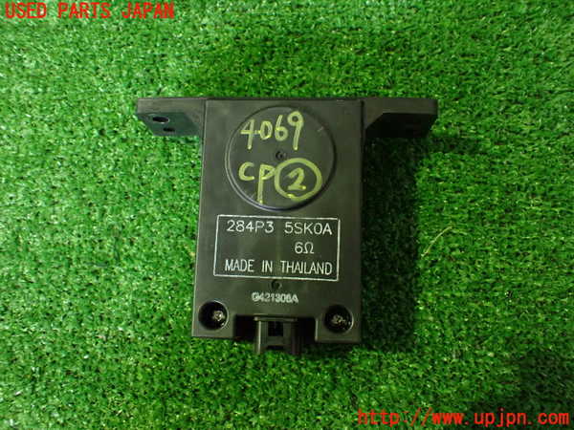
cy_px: 215
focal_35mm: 30
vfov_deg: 46.8
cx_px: 287
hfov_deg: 60.0
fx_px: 497
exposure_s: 1/30
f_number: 2.3
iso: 1000
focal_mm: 5.4
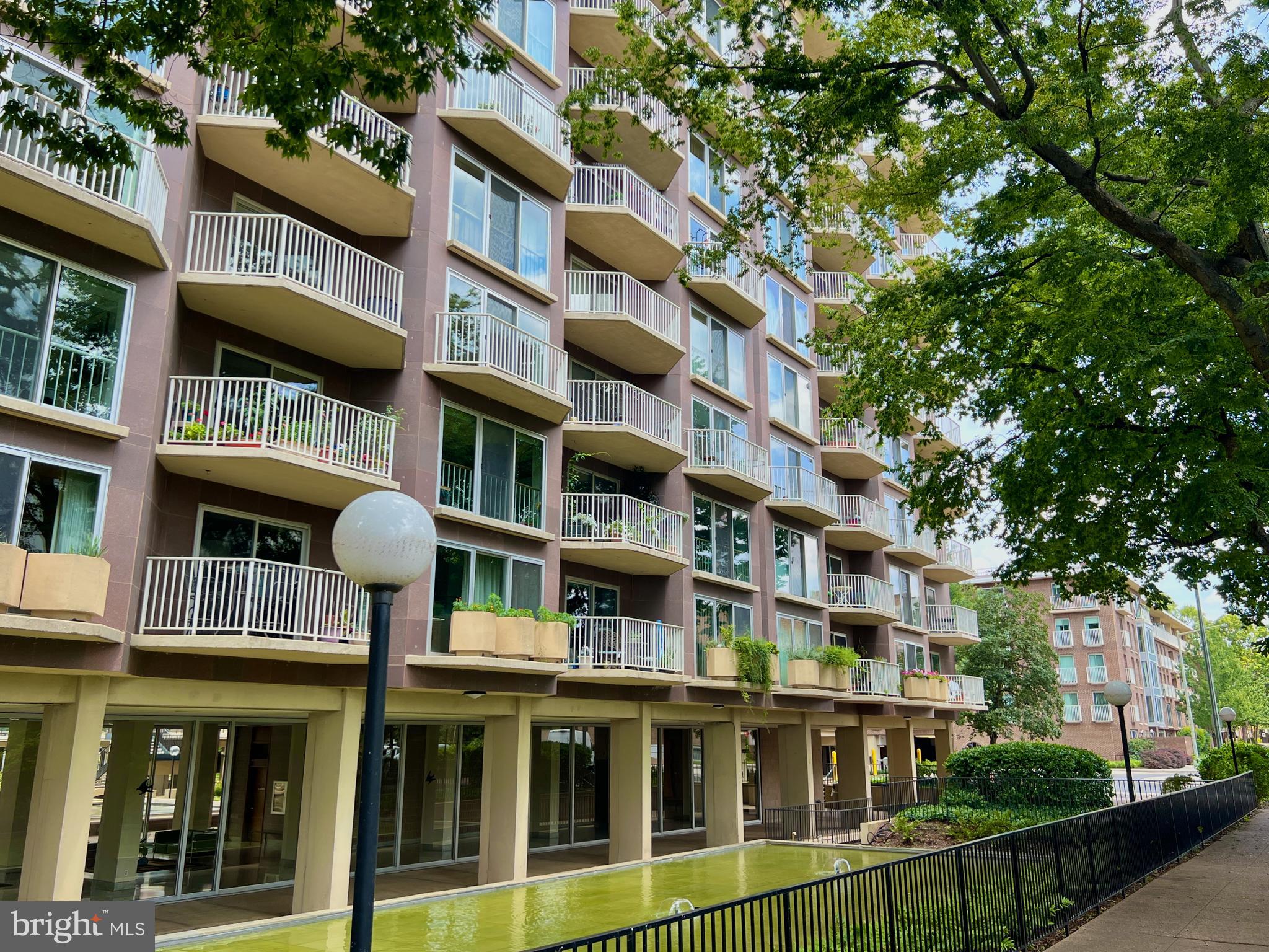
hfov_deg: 67.3
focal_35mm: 26
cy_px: 476
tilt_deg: +15.5
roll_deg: -1.7
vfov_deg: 53.1
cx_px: 634
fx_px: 953
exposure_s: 1/718
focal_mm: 5.7
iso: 50
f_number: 1.5
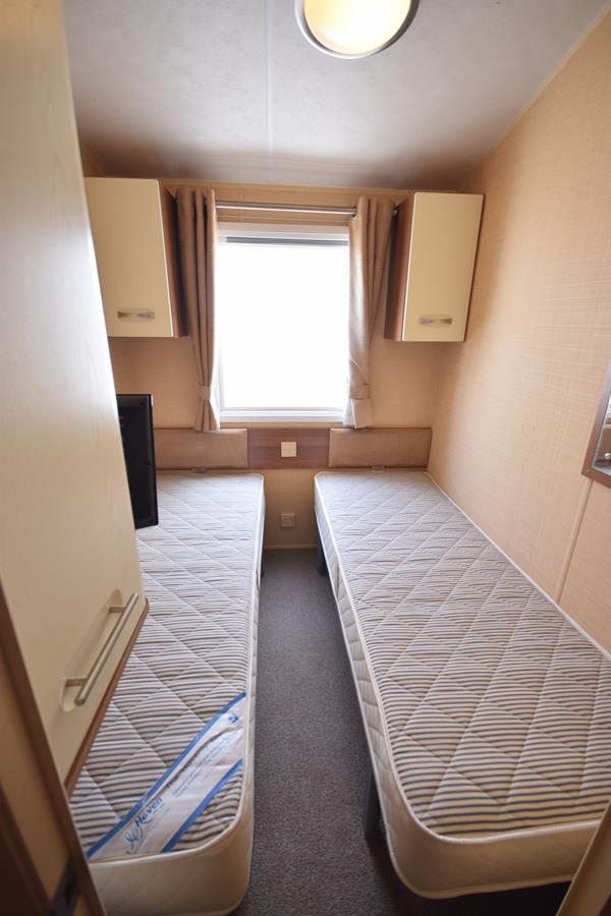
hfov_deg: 77.3
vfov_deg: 100.4
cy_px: 458
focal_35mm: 15
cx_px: 306
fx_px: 382
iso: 200
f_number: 4
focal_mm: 10
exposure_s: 1/40
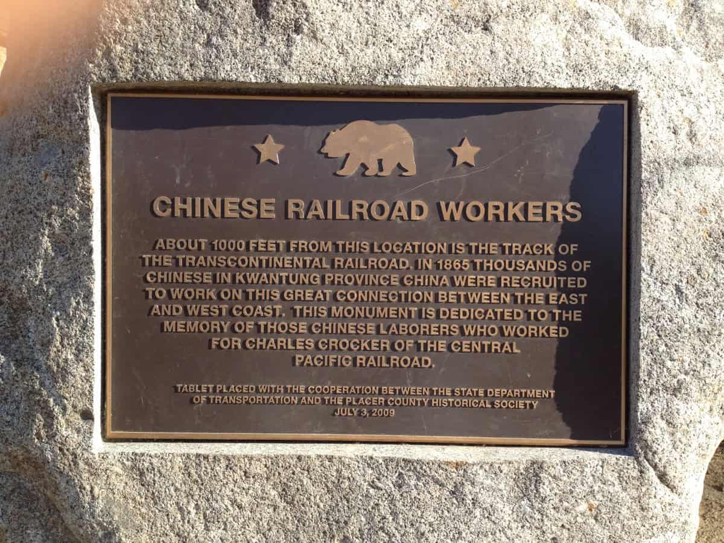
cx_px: 362
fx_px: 732
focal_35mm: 35
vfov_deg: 40.7
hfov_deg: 52.6
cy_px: 272
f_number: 2.4
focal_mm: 4.3
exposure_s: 1/581
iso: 64
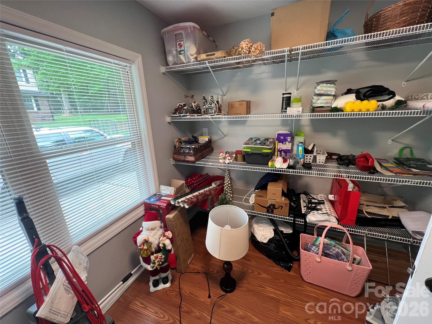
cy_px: 162
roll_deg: +1.8
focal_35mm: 13
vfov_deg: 89.9
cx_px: 216
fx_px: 162
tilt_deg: -16.4
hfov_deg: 106.2
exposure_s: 1/60
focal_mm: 1.57
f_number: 1.8
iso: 250
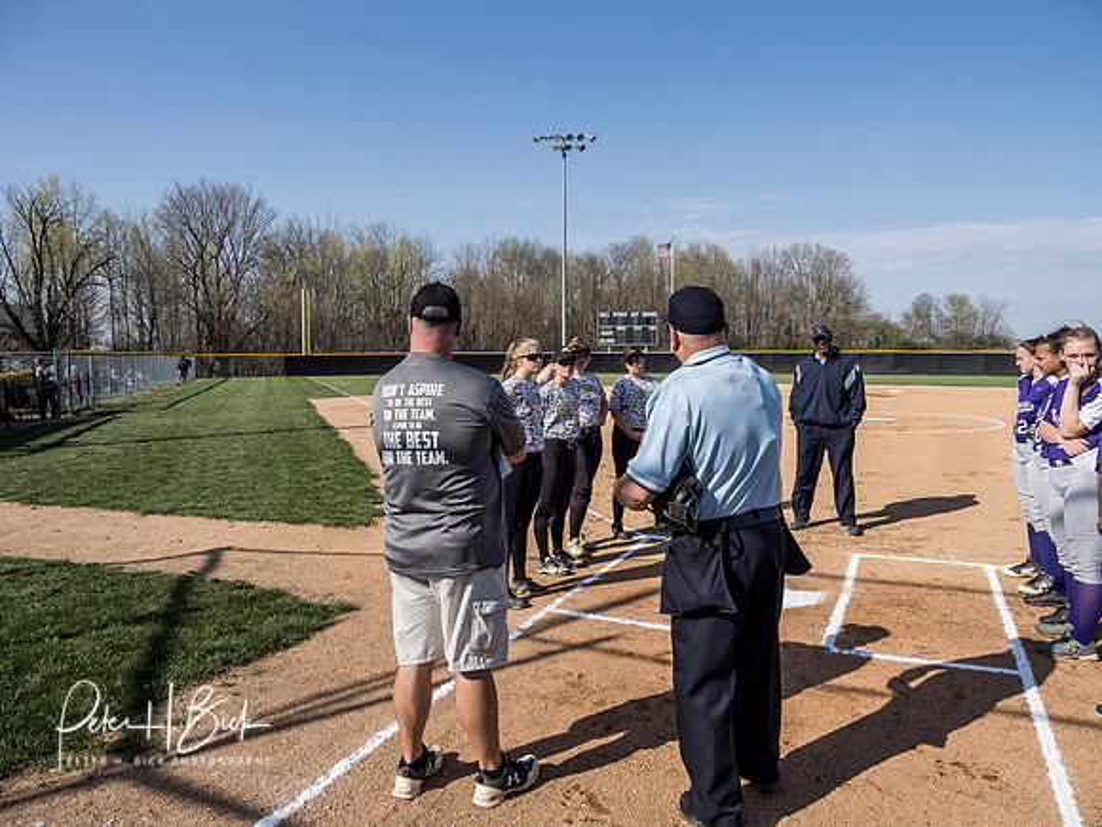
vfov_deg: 56.8
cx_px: 551
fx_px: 764
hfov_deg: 71.6
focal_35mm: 24
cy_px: 414
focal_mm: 12
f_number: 6.3
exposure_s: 1/1600
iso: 400
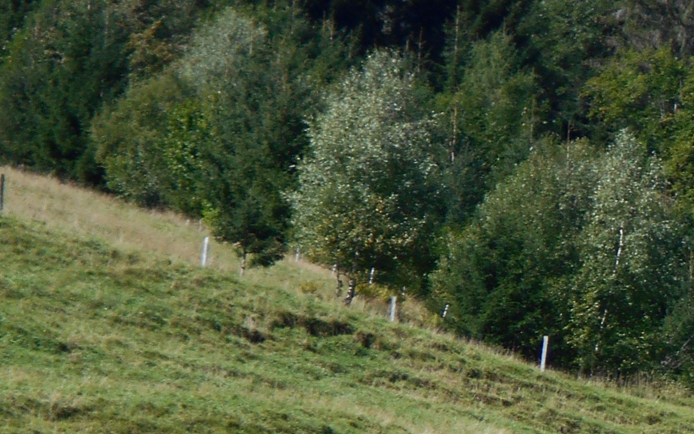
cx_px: 999
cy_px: 563
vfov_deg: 3.1
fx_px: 7963
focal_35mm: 421
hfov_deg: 5.0
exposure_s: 1/160
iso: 80
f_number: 6.5
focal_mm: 23
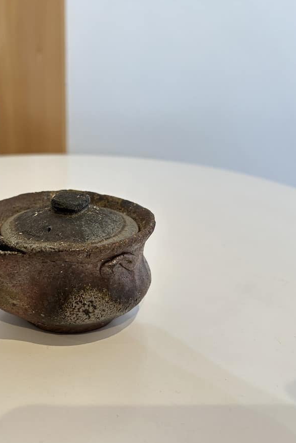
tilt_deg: -21.5
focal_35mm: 37
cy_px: 225
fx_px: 456
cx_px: 63
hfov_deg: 34.9
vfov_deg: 51.9
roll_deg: +0.7
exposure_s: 1/60
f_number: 1.5
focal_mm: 5.7
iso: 160
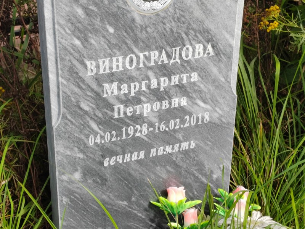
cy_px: 114
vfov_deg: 18.0
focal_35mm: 82
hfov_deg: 23.8
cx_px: 152
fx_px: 722
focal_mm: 5.52
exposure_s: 1/730
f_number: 1.9
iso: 100
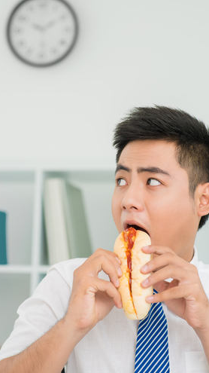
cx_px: 114
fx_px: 888
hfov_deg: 13.4
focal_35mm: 90
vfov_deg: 23.7
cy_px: 188
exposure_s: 1/125
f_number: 4
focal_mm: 85
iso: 100
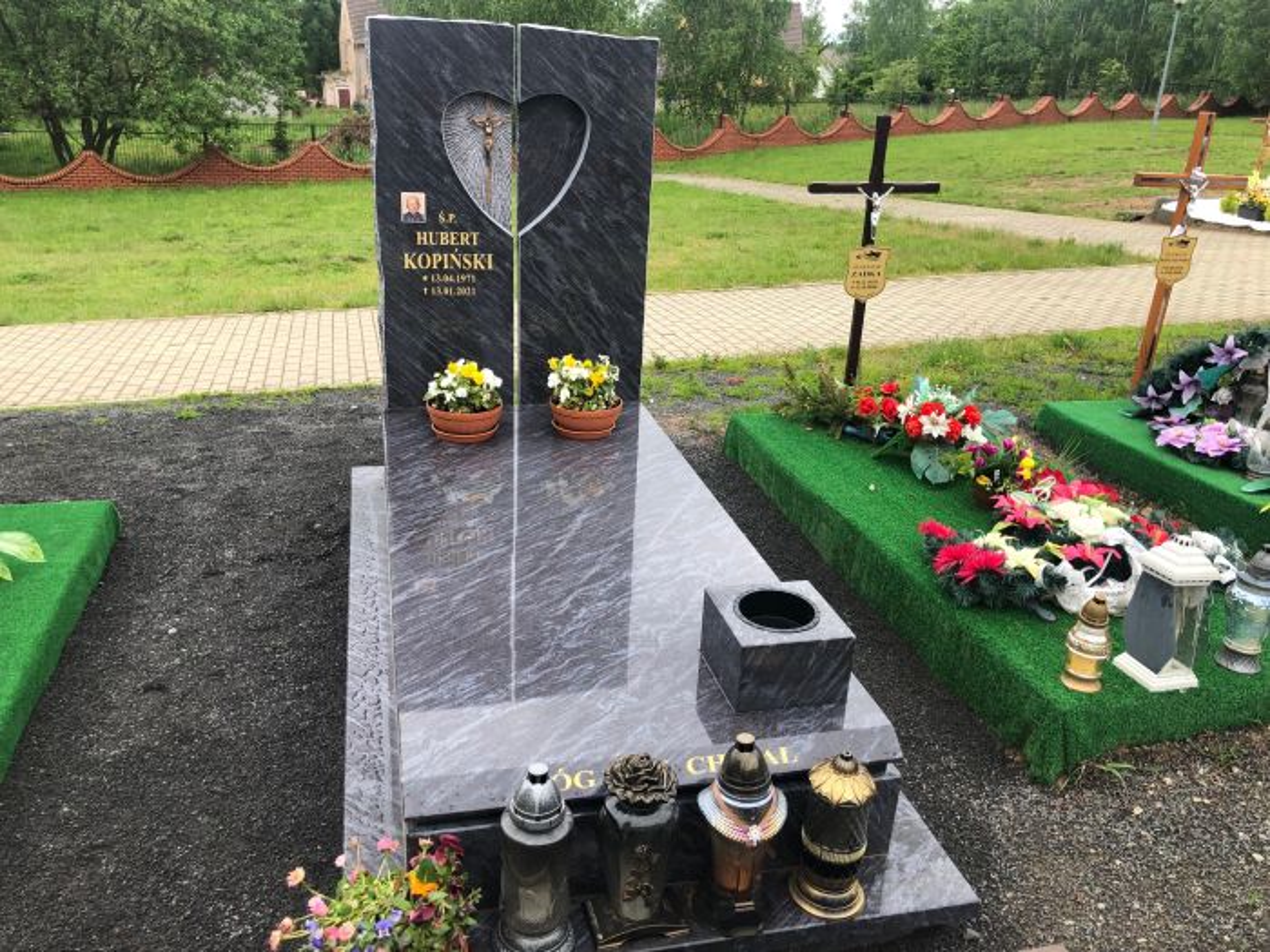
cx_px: 635
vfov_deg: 49.7
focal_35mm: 28
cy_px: 476
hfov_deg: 63.4
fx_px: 1027
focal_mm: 3.99
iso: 20
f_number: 1.8
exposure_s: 1/444
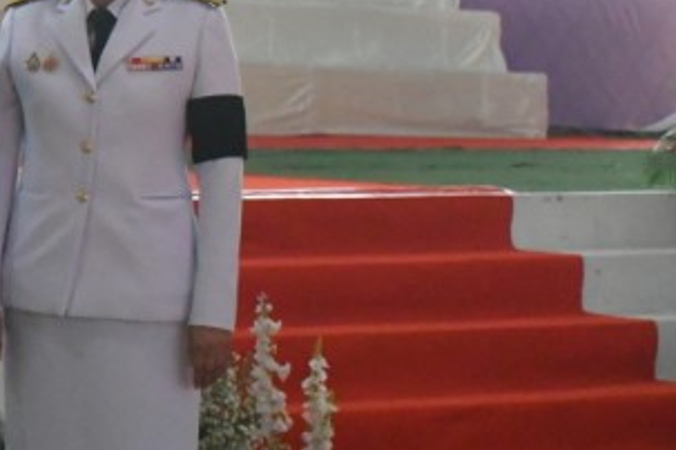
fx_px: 2854
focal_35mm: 152
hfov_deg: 12.6
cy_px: 58
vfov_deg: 9.0
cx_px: -431
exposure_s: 1/5000
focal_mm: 27
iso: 6400
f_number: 4
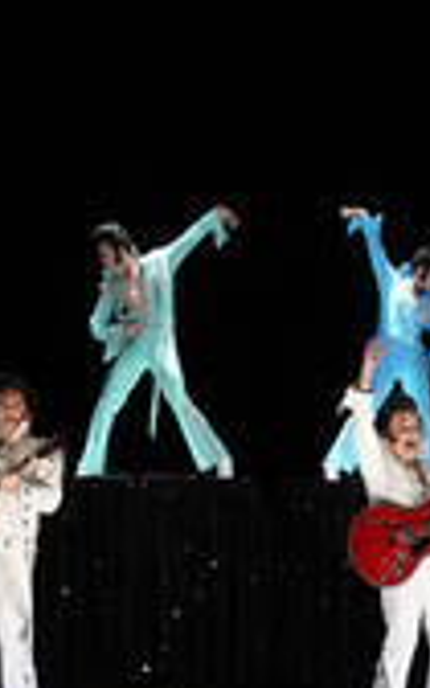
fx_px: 2813
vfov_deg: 13.9
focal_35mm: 150
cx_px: 354
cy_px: 446
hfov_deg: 8.7
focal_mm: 55
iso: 2500
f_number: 5.6
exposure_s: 1/400
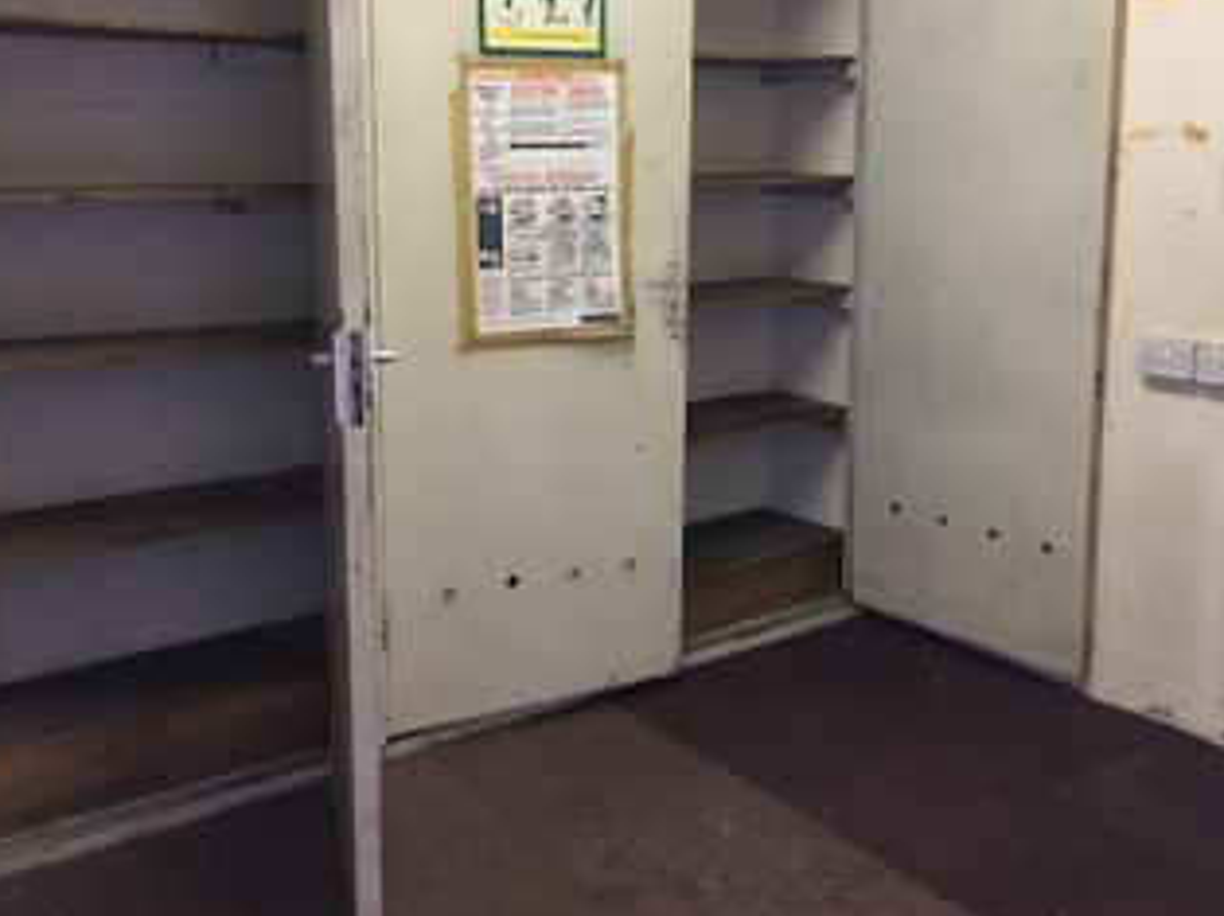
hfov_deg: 50.1
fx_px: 1307
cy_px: 363
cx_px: 667
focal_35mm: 37
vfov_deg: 38.4
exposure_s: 1/10
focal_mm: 4.15
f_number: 2.2
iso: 100
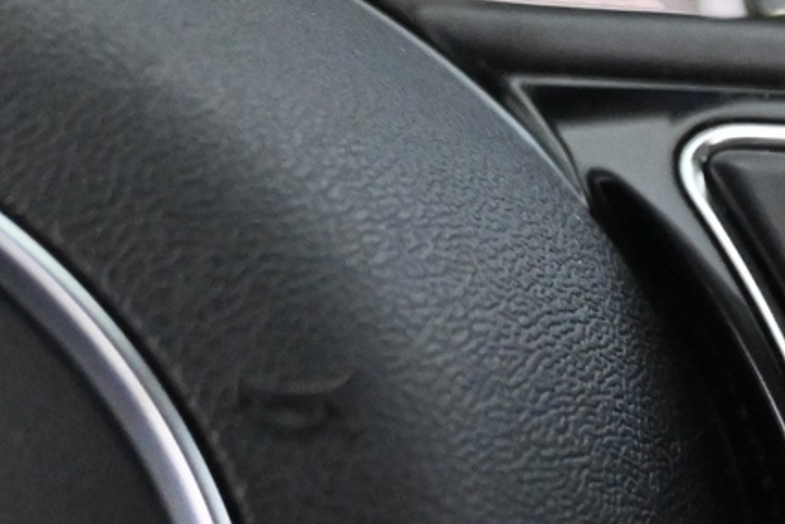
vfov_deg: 11.2
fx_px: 2661
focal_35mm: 122
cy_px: 487
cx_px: 1178
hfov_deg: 15.5
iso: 7200
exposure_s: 1/30
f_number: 4
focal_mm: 21.5
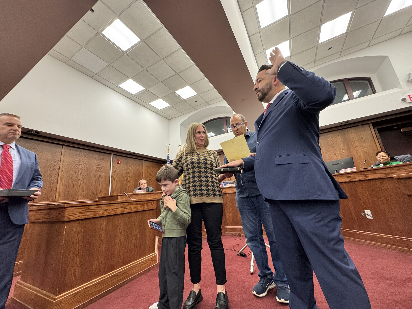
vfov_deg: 85.7
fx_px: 167
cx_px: 206
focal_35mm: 14
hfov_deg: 102.1
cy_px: 154
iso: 200
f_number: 2.2
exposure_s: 1/100
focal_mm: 2.22
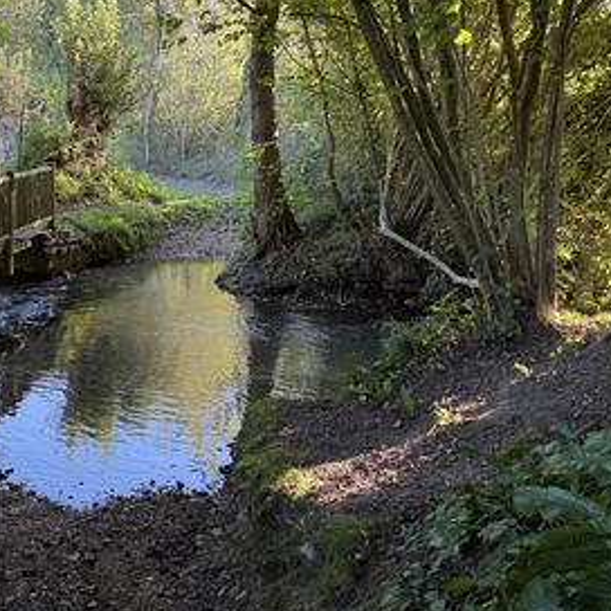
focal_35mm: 39
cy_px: 232
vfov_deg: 42.5
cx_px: 70
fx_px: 779
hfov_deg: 39.9
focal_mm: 6.76
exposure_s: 1/121
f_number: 1.78
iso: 100
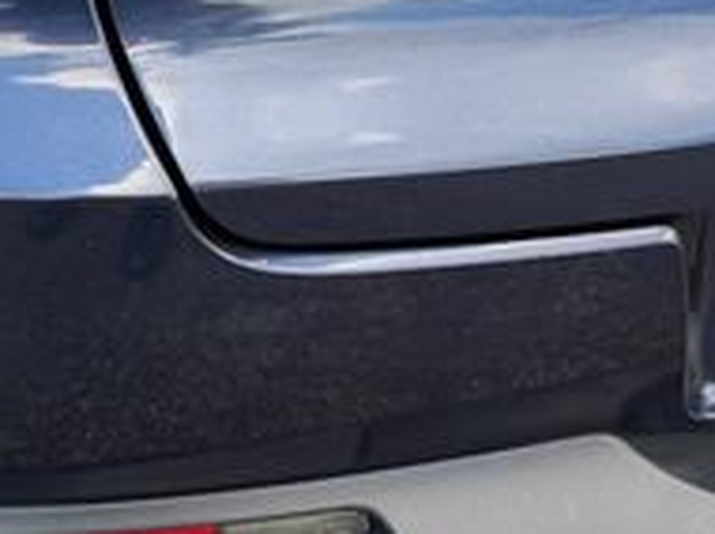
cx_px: 267
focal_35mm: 81
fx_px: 1671
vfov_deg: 17.5
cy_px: -79
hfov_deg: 24.1
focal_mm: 6.76
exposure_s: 1/467
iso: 80
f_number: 1.78
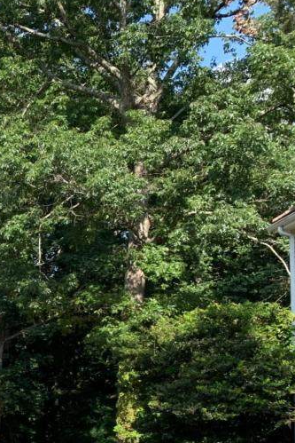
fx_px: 798
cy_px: 360
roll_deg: -1.5
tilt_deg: +4.3
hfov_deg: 17.3
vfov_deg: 30.2
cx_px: -229
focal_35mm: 65
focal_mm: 4.25
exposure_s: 1/945
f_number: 1.8
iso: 25
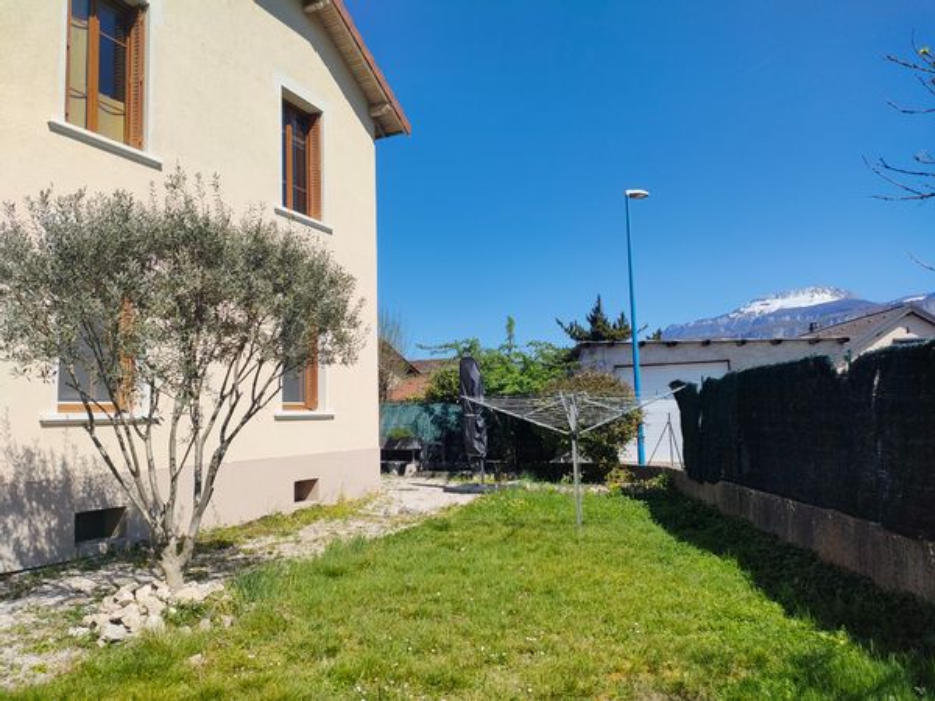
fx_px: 675
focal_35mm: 25
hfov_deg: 69.4
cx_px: 468
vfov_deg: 54.9
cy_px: 350
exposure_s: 1/2329
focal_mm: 4.73
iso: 50
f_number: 1.7
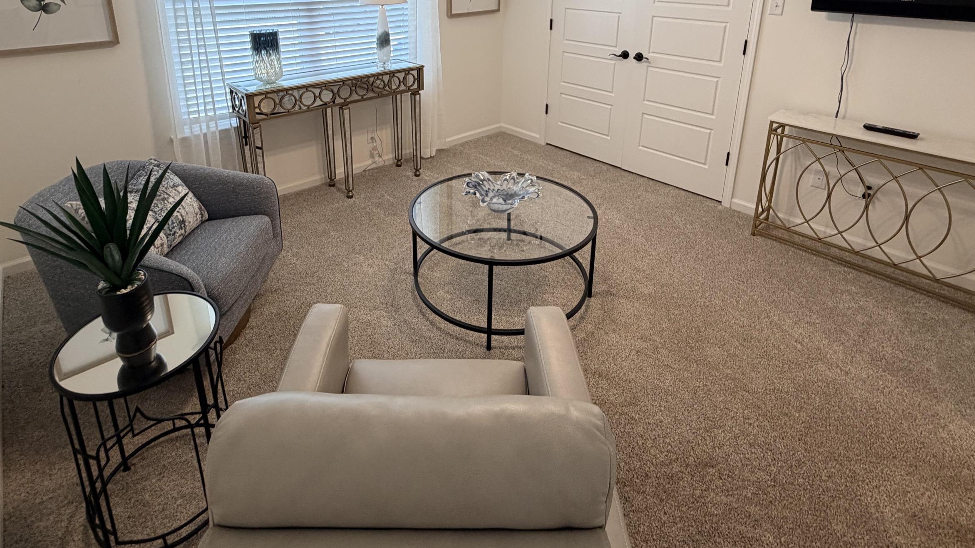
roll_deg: +0.1
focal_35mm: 20
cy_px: 100
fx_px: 517
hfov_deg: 86.5
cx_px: 460
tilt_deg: -15.1
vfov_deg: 51.9
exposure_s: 1/120
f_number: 2.2
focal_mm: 2.22
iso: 160
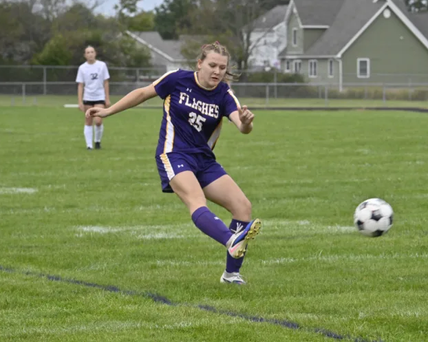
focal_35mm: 230
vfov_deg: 6.7
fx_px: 2912
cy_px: 171
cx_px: 253
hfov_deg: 8.4
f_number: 13
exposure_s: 1/1000
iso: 2500
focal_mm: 203
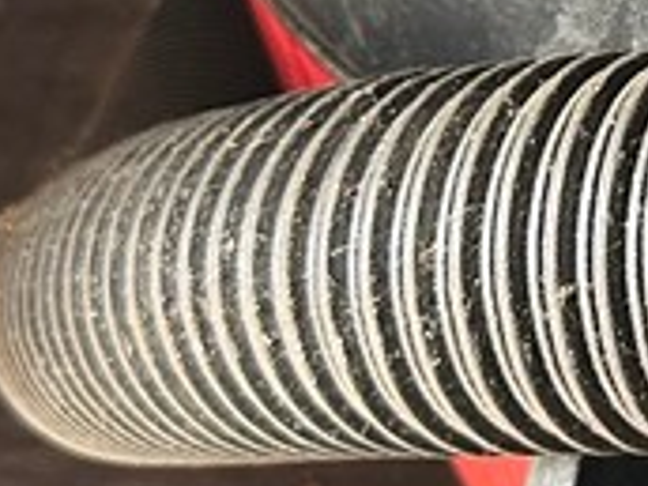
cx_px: 1160
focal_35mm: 143
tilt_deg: -45.6
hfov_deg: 12.6
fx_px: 2677
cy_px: 75
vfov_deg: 10.3
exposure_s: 1/101
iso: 250
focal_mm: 6.86
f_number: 1.78
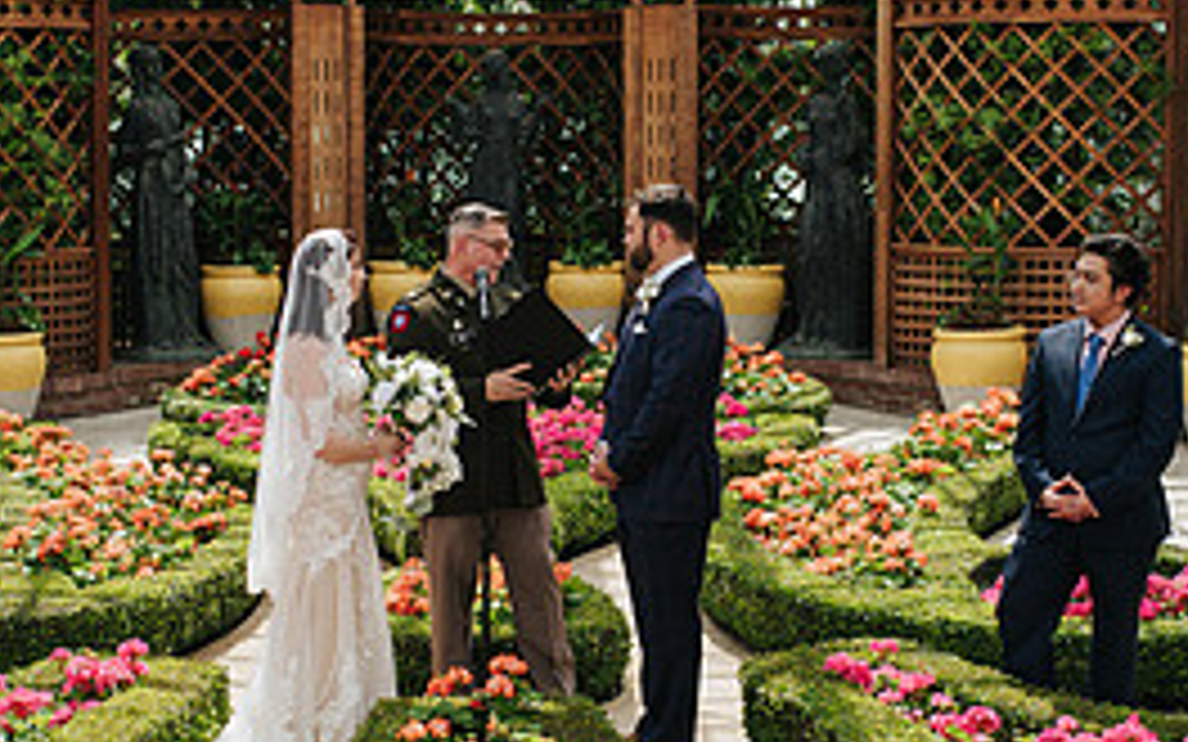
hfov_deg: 26.1
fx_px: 2558
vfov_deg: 16.5
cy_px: 450
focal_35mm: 79
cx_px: 518
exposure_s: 1/1000
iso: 180
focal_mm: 35
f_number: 3.5
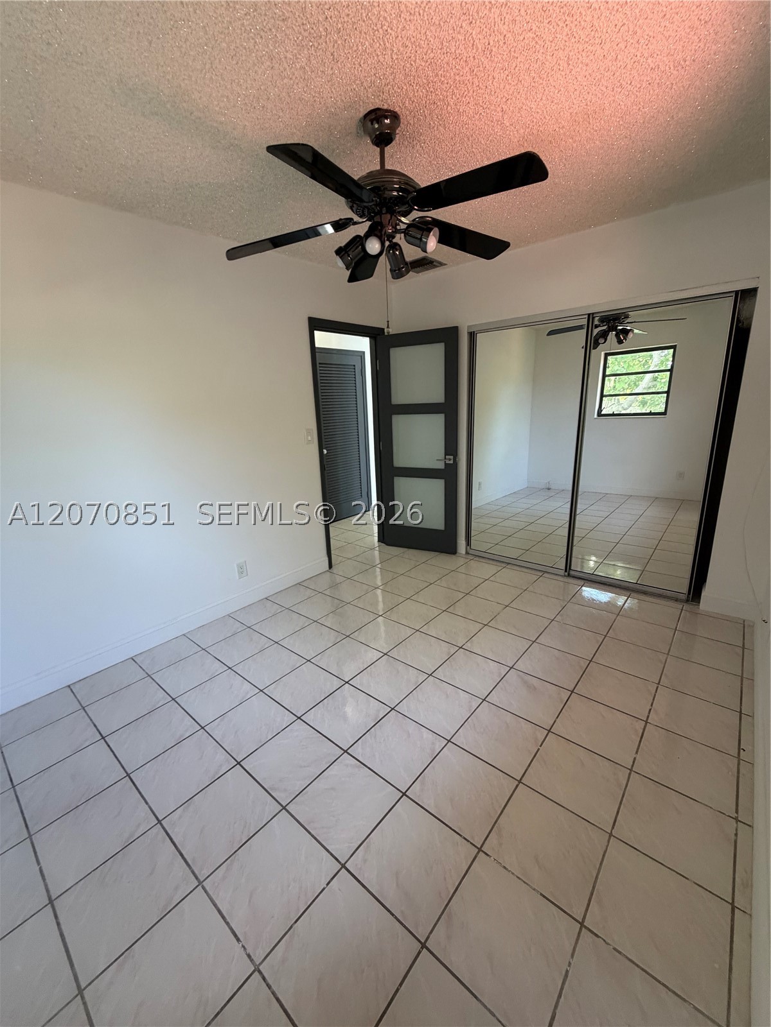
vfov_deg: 102.1
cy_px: 514
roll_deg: +1.9
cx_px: 386
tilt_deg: -14.8
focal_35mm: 14
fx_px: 416
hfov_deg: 85.7
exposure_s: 1/60
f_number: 2.2
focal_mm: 2.22
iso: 320
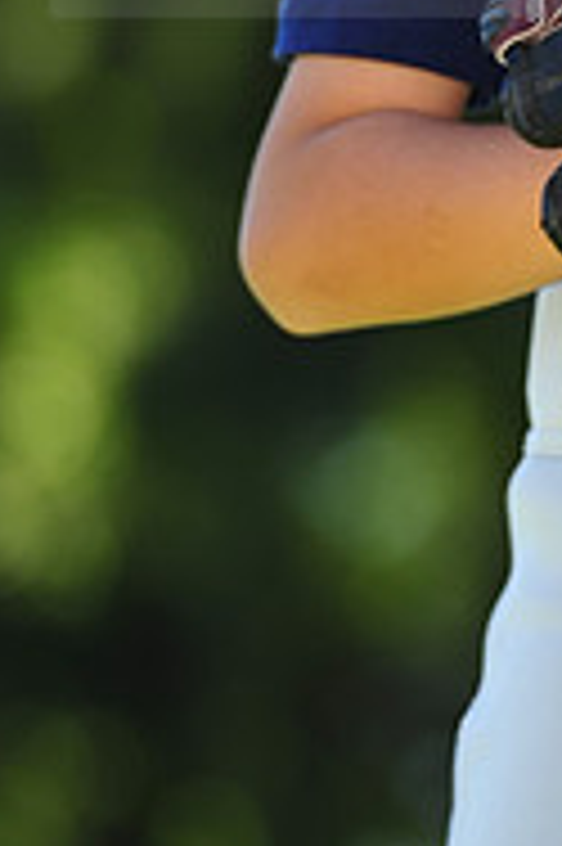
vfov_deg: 3.3
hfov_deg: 2.2
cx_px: 854
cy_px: -126
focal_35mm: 617
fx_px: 14474
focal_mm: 200
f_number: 4
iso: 200
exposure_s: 1/400
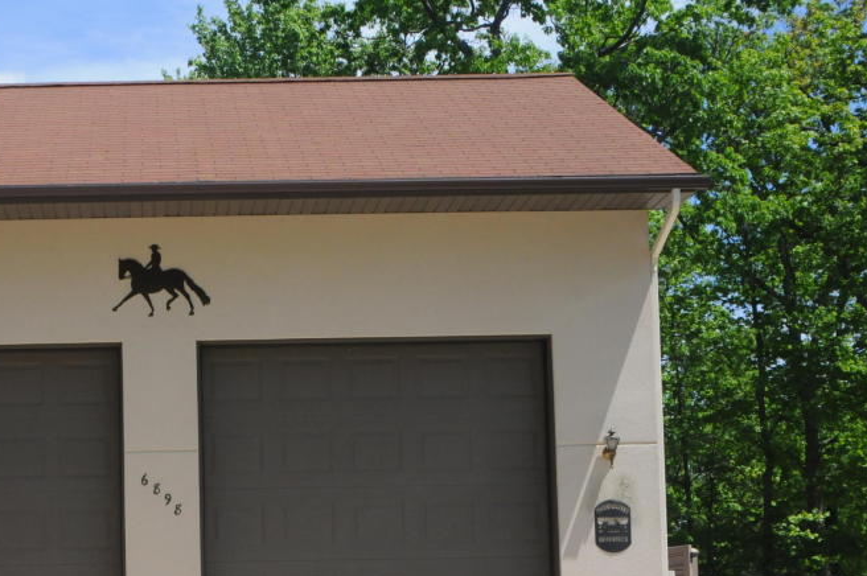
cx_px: 112
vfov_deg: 18.2
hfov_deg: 26.6
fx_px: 1780
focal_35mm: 74
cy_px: 465
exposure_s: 1/500
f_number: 11
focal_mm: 28
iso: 800
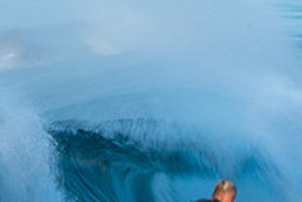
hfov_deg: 0.9
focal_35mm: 2373
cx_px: 180
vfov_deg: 0.6
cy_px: 244
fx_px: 19905
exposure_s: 1/20
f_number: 22
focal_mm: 500
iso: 100
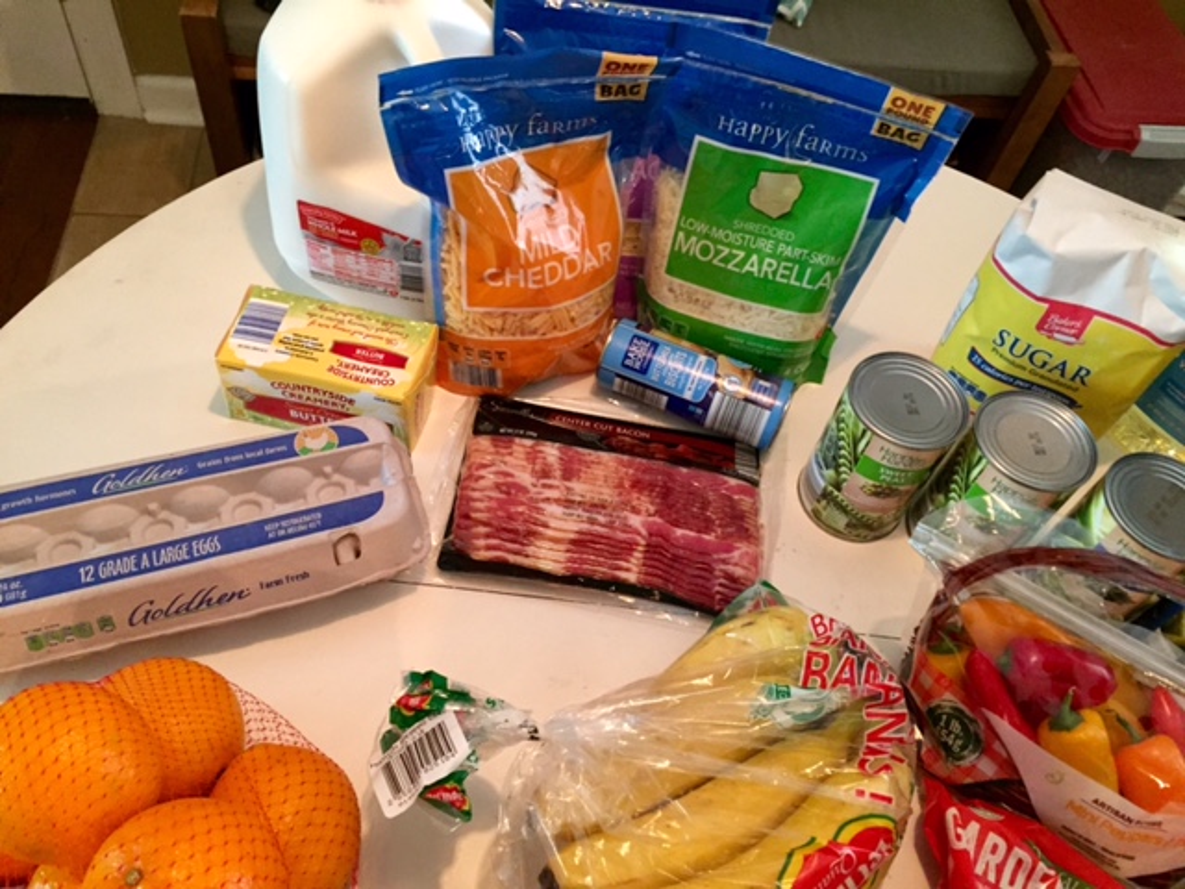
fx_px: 993
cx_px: 592
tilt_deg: -55.8
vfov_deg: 48.2
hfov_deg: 61.7
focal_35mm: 29
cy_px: 444
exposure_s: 1/15
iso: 250
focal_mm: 4.15
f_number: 2.2
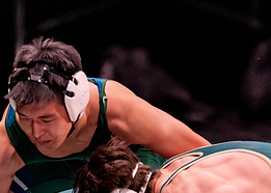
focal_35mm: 390
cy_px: 66
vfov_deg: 3.7
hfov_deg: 5.2
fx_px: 2999
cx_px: 156
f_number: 1.8
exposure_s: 1/640
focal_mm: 135
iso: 2000
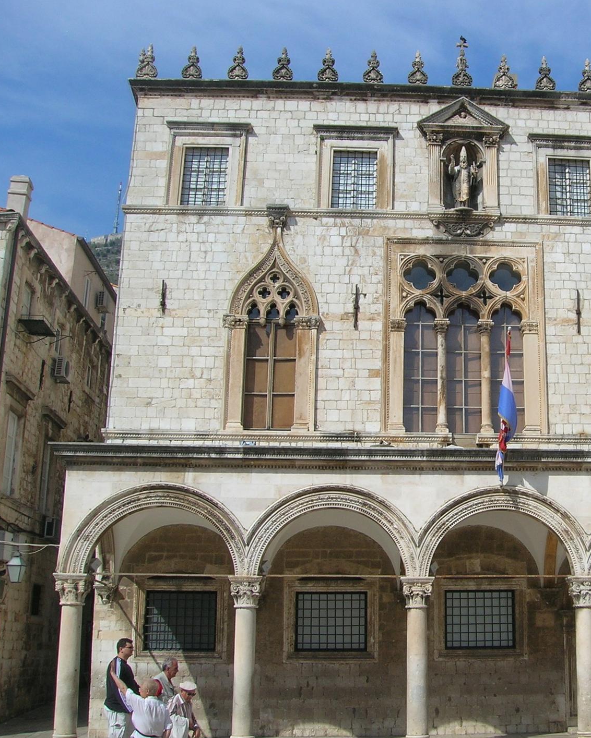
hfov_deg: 32.3
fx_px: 984
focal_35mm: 45
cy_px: 373
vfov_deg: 41.2
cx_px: 496
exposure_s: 1/660
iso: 50
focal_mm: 5.7
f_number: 4.9
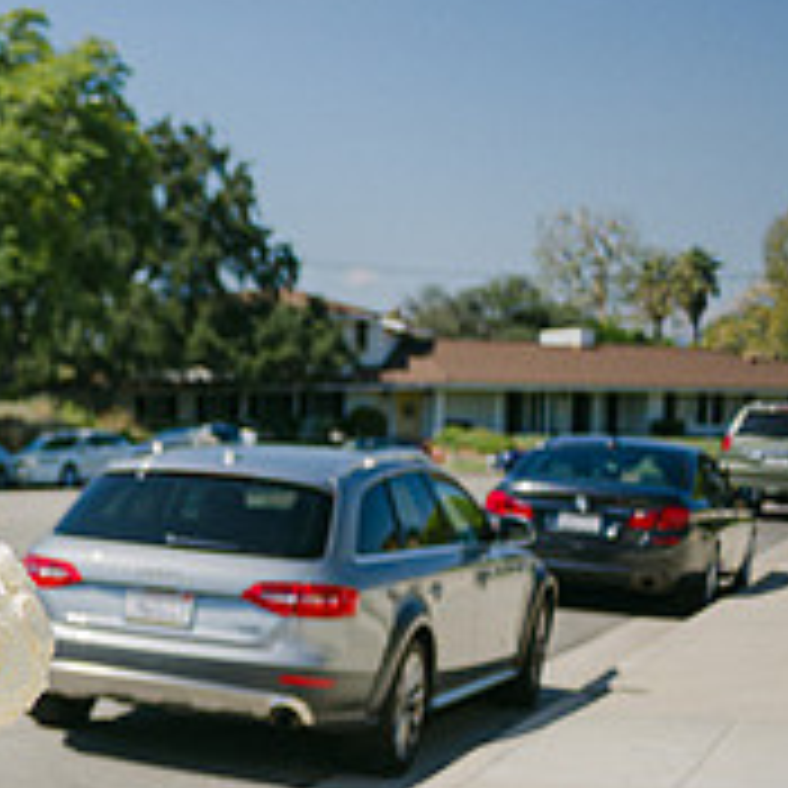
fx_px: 2035
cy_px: 621
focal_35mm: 79
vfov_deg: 21.7
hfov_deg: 18.9
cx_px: -441
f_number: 2.8
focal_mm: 28
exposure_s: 1/2000
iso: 100
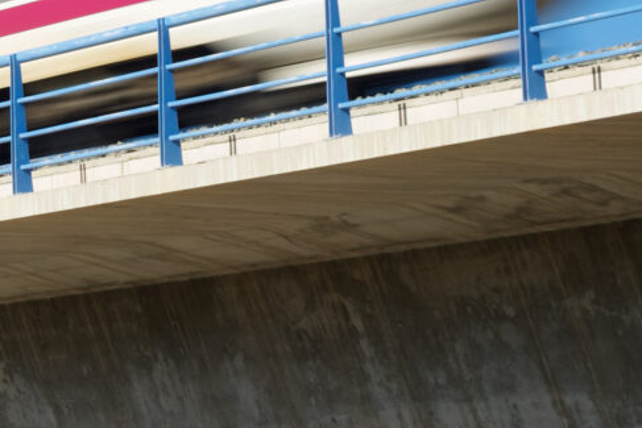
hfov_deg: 10.3
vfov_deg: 7.4
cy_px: -160
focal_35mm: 184
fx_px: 3282
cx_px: -621
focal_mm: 35
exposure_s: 1/60
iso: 100
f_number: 9
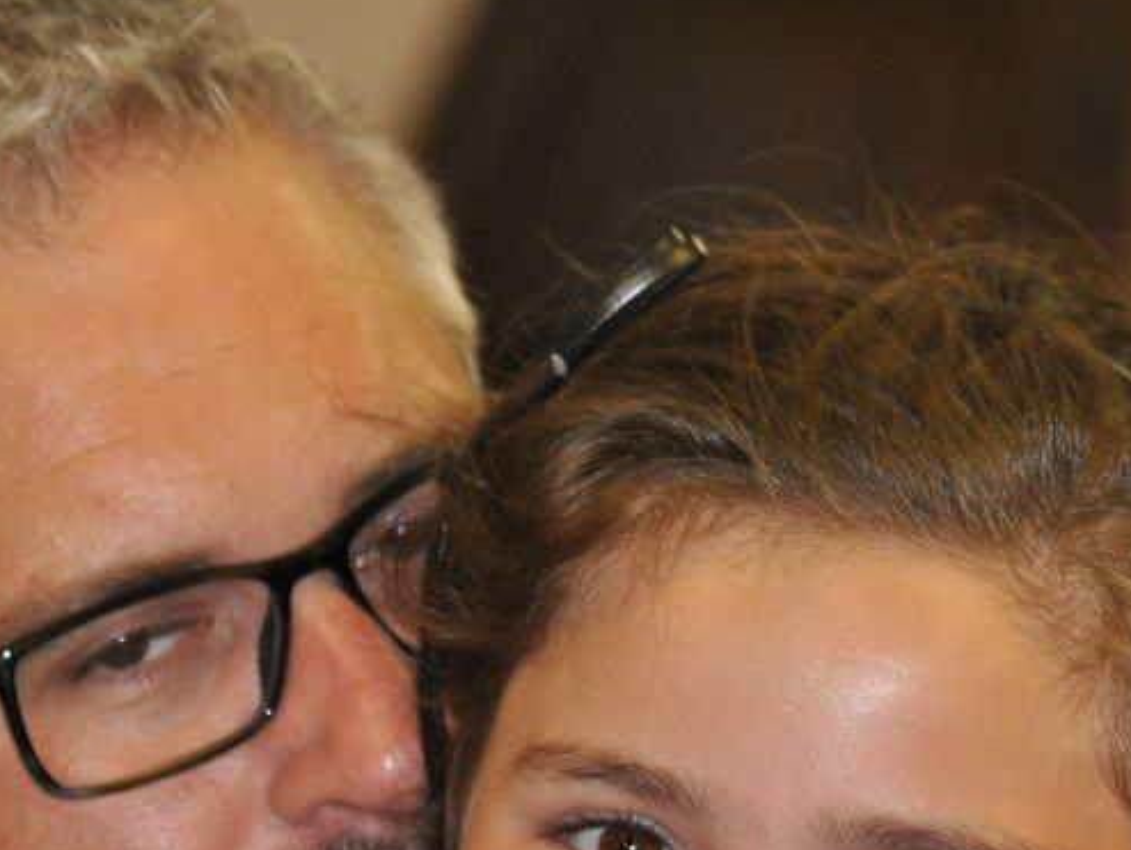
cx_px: 453
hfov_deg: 4.4
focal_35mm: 455
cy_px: 662
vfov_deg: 3.3
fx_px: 14873
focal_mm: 122
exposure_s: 1/60
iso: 800
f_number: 4.2
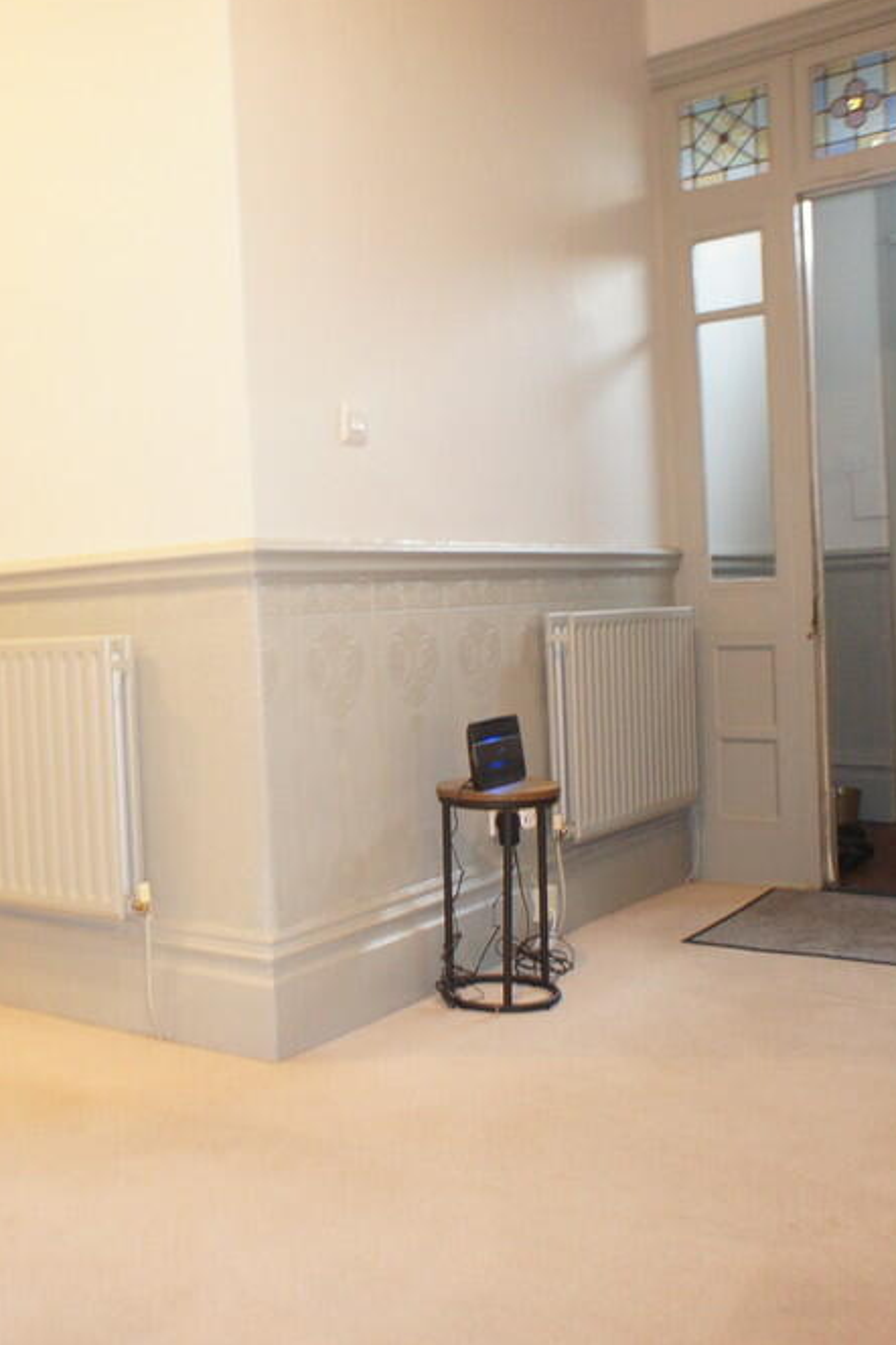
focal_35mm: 37
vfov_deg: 51.9
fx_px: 1381
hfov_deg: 34.8
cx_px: 176
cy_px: 676
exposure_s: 1/20
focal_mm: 16
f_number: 2.8
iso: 800
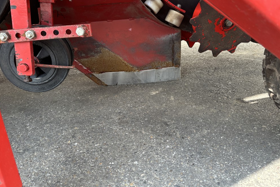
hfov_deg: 69.4
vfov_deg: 49.3
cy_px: 79
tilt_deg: -17.7
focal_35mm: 26
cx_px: 139
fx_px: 202
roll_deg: +5.6
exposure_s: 1/234
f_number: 1.78
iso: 64
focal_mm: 6.86
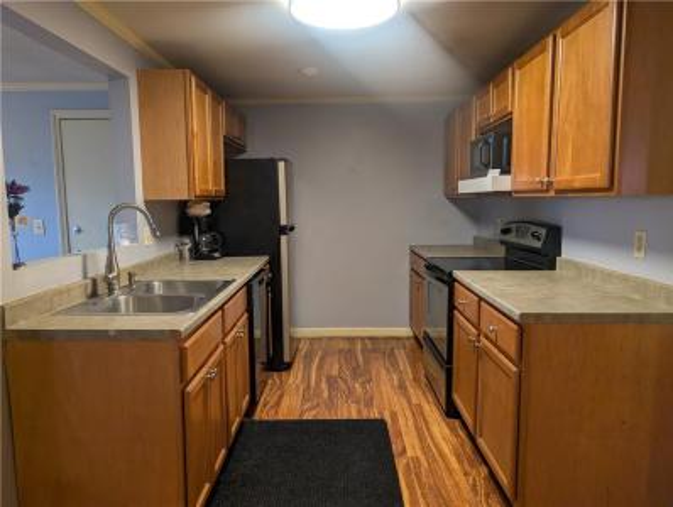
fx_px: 467
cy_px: 254
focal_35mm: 24
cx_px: 336
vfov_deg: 57.0
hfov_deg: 71.5
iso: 105
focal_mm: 6.9
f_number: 1.68
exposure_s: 1/40
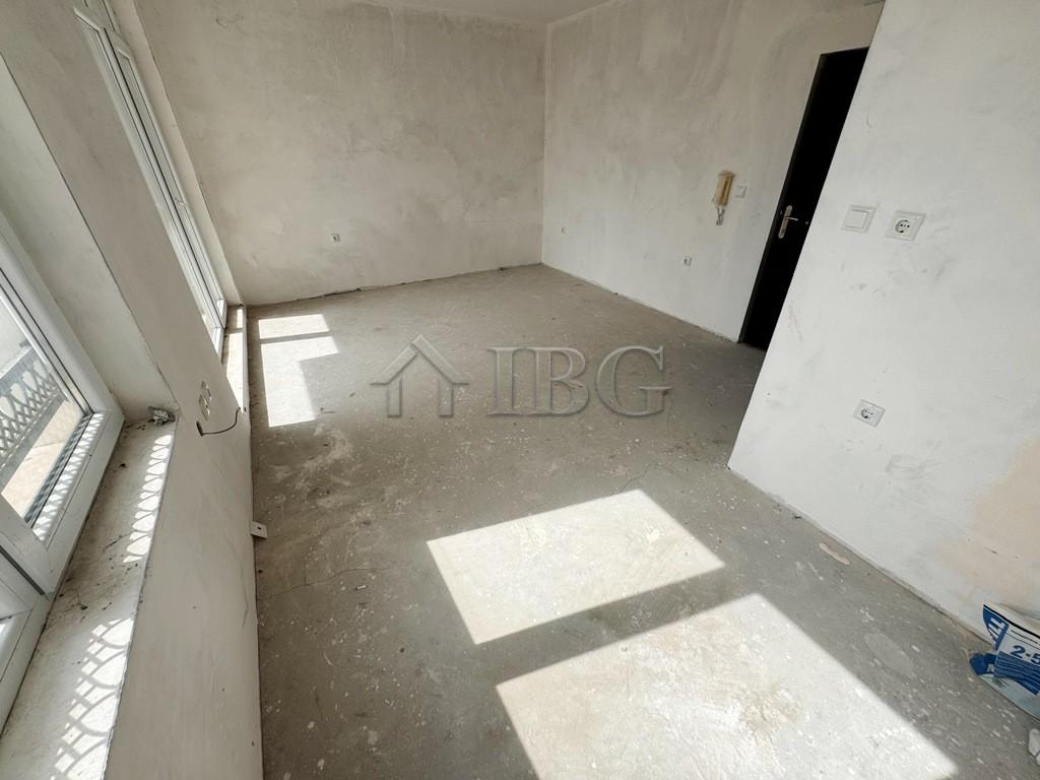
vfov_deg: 85.7
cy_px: 390
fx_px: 421
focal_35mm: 14
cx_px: 520
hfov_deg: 102.1
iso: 40
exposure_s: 1/821
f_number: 2.2
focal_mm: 2.22
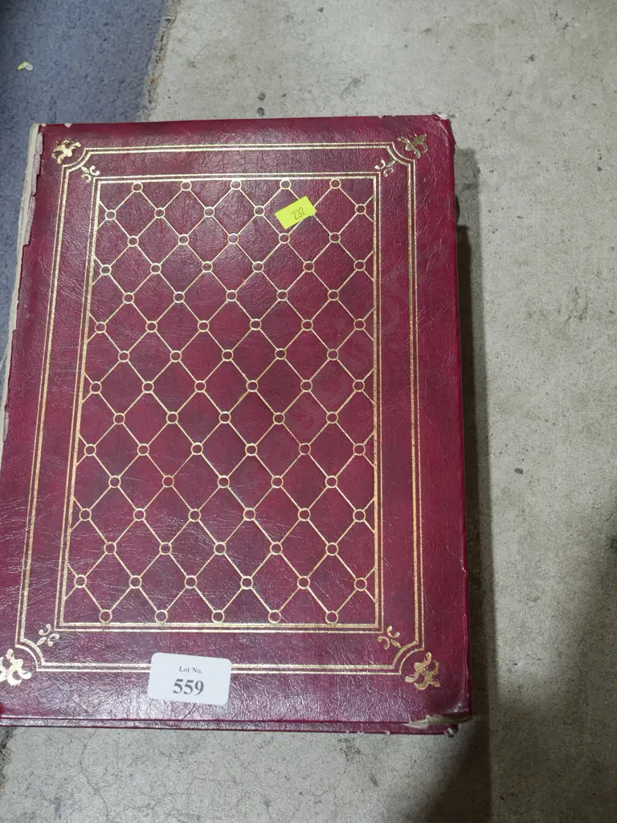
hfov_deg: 31.5
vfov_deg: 41.2
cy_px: 412
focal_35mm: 46
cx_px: 308
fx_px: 1093
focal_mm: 23
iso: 500
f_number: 5.1
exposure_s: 1/60
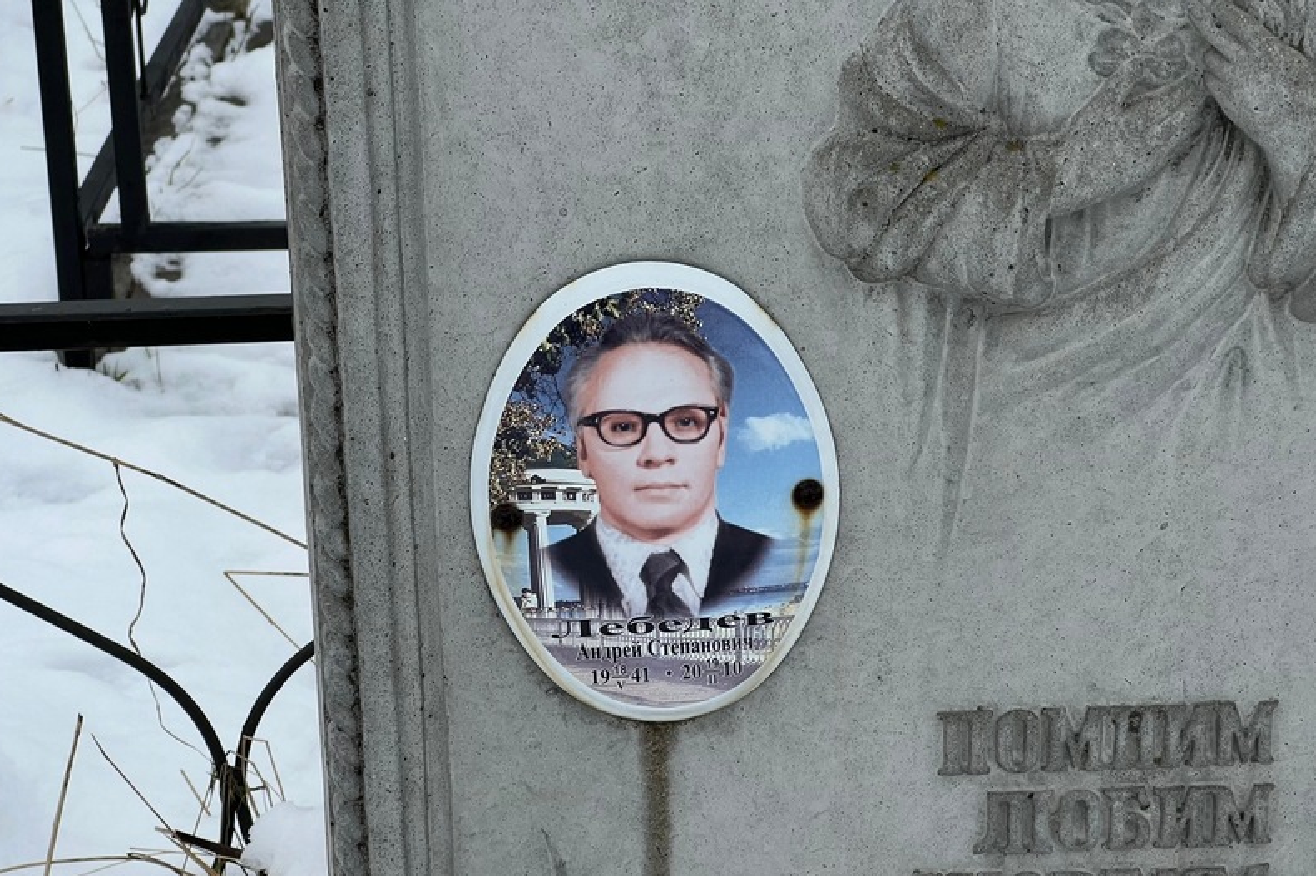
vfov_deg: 16.8
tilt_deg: -24.4
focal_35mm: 81
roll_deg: +1.3
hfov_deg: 25.1
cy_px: 445
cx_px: 657
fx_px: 2960
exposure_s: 1/99
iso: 64
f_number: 2.8
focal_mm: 9
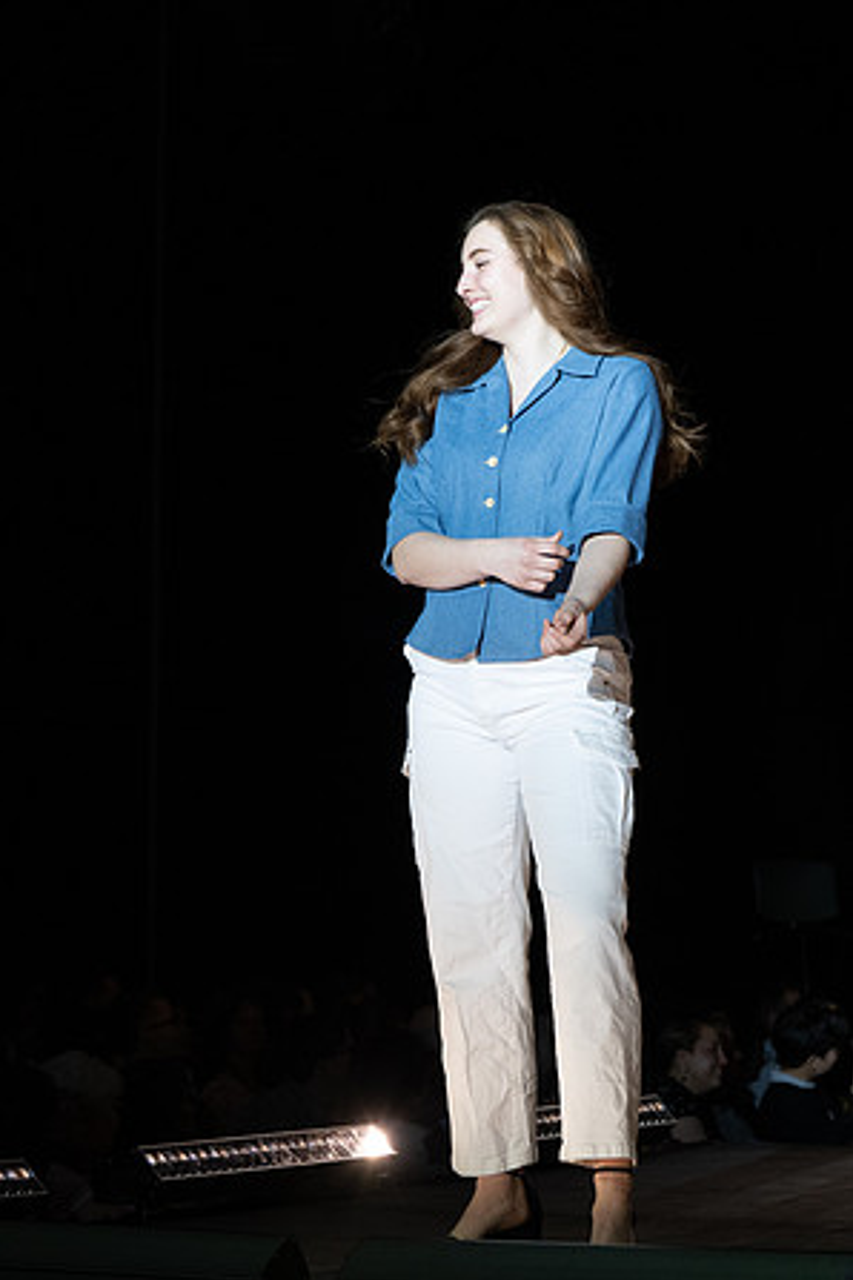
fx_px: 4975
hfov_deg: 9.8
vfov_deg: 14.7
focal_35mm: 140
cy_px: 654
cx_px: 479
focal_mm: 82
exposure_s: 1/400
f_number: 5.6
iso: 1250
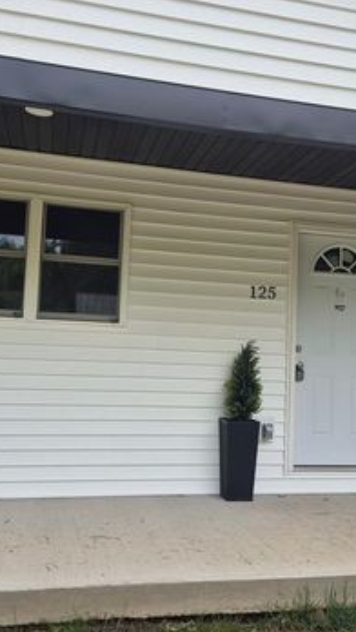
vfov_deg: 55.3
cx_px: 209
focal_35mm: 36
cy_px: 311
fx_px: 604
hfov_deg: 32.8
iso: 25
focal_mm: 5.4
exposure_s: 1/642
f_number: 1.8
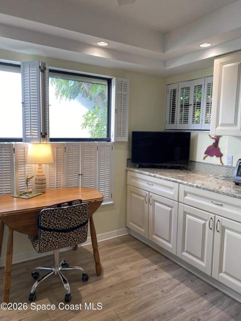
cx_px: 120
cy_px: 160
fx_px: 241
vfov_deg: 67.3
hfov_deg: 53.1
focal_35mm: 26
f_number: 1.8
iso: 64
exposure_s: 1/120
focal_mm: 4.25
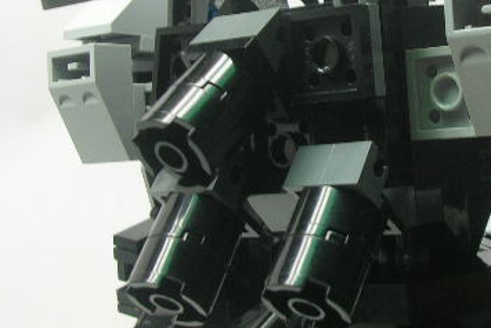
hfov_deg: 22.3
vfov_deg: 15.1
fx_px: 1228
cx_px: 401
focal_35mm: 90
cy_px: 78
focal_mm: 8
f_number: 3.2
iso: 50
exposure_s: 1/11
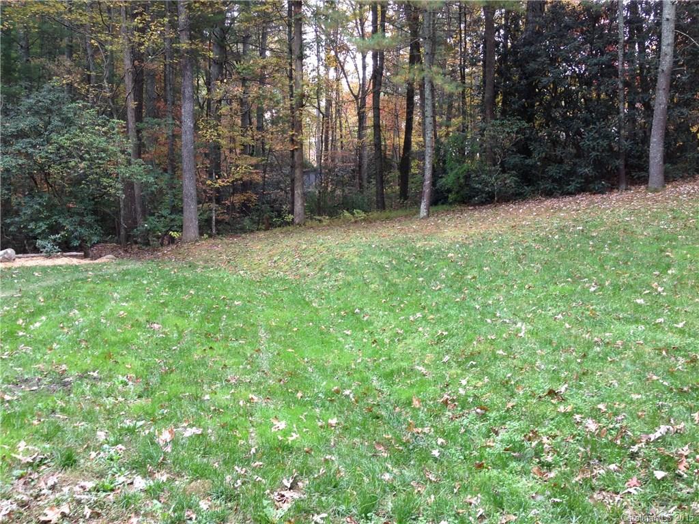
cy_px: 262
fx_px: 707
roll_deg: -2.3
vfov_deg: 40.7
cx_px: 350
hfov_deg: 52.6
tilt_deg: -8.4
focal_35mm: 35
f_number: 2.4
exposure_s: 1/60
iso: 50
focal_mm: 4.28
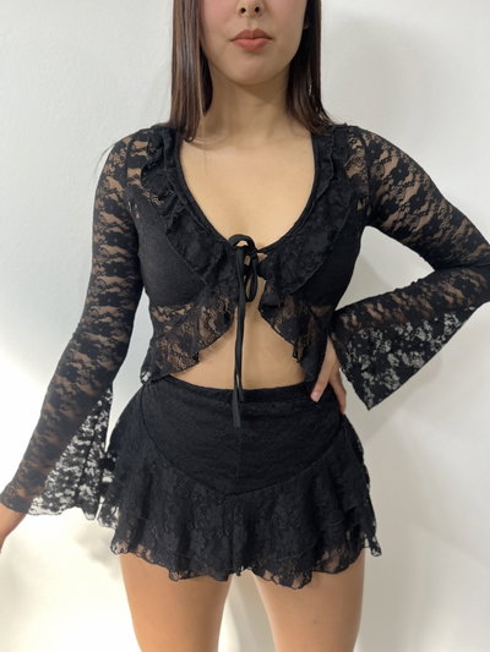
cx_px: 245
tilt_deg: -9.4
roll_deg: -1.0
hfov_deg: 53.1
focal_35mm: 26
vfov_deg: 67.3
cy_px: 326
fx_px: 491
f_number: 1.6
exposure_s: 1/50
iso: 160
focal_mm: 5.1
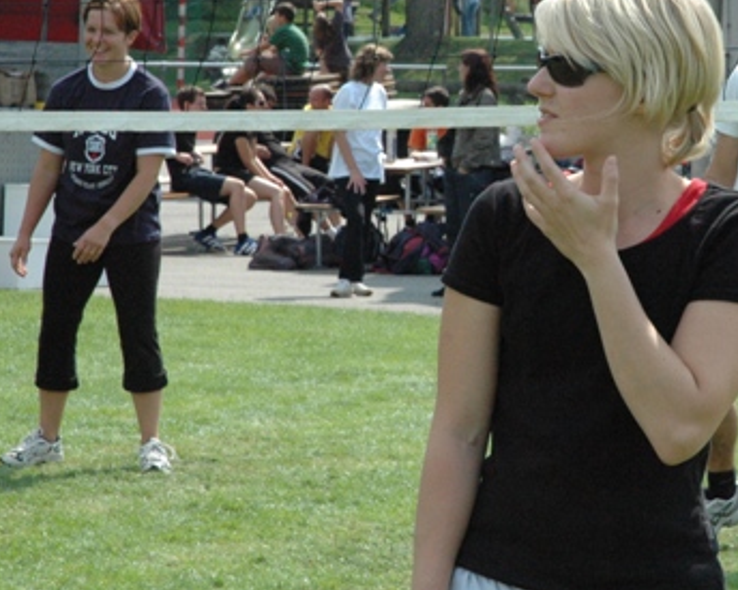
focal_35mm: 183
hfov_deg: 10.5
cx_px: 639
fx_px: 3996
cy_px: 153
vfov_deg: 8.4
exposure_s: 1/640
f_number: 13
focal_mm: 70
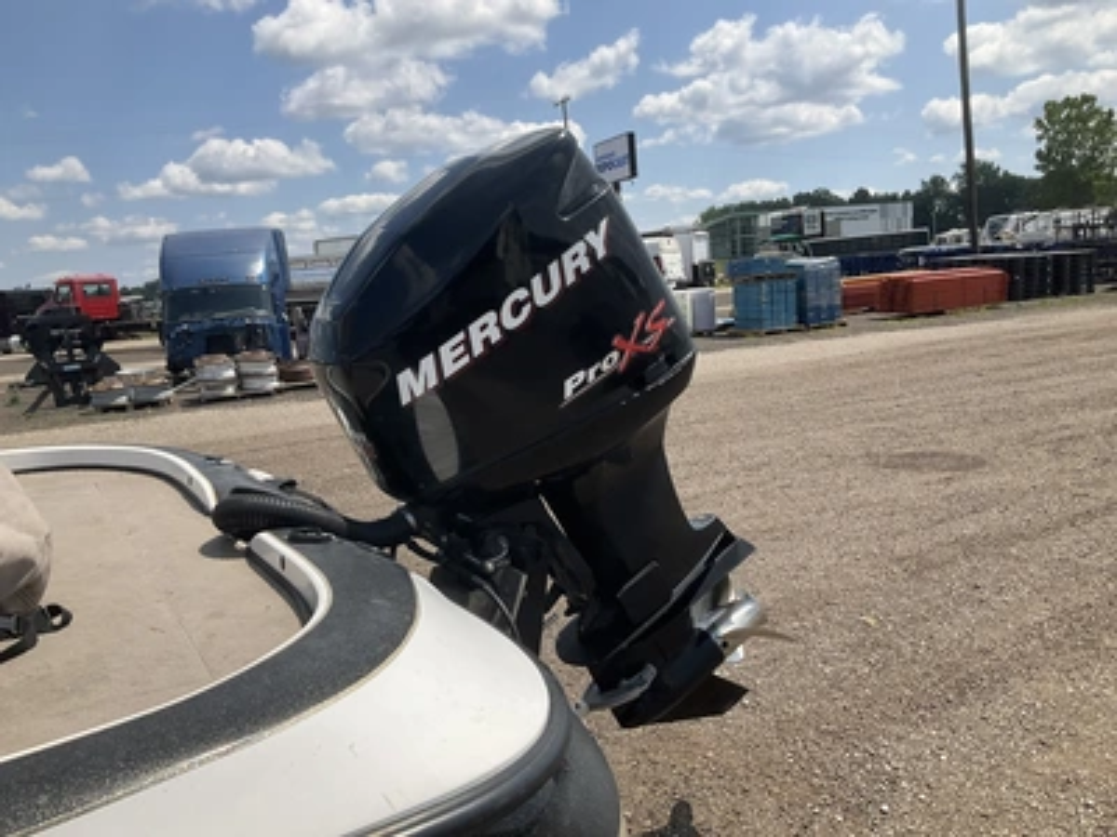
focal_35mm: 29
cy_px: 418
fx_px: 936
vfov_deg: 48.2
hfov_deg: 61.7
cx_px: 558
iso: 25
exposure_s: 1/2227
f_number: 1.8
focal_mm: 3
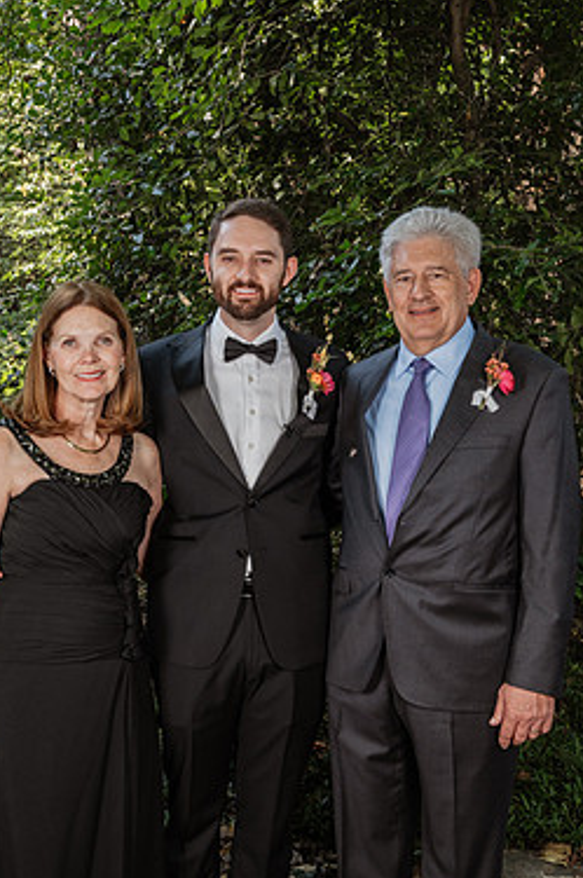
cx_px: 242
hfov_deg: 28.0
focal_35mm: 48
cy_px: 496
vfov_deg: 41.1
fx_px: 1169
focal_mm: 40
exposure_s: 1/80
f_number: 9
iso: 1250
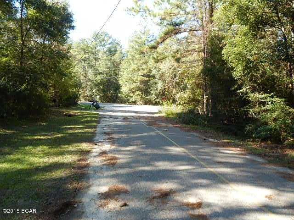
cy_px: 110
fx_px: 212
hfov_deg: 69.4
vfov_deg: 54.9
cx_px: 147
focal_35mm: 25
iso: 125
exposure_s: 1/160
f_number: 3.2
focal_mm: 4.5
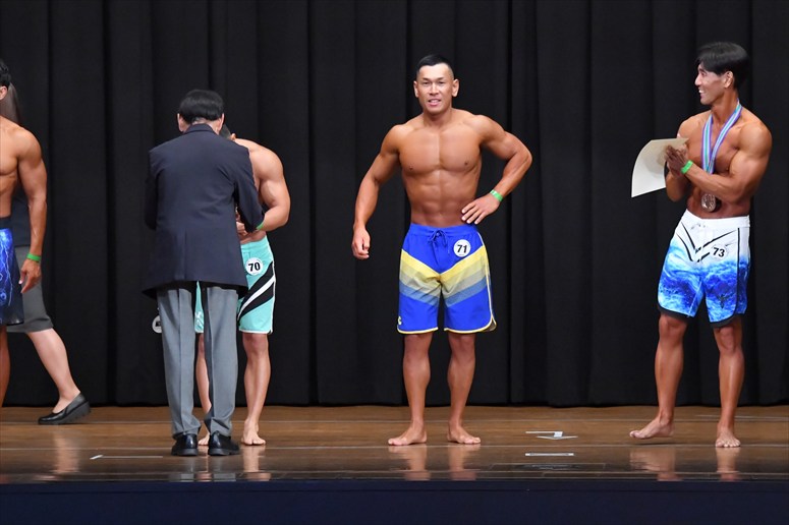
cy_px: 262
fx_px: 4425
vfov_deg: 6.8
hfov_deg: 10.2
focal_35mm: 202
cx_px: 394
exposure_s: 1/400
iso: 8000
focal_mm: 135
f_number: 5.6
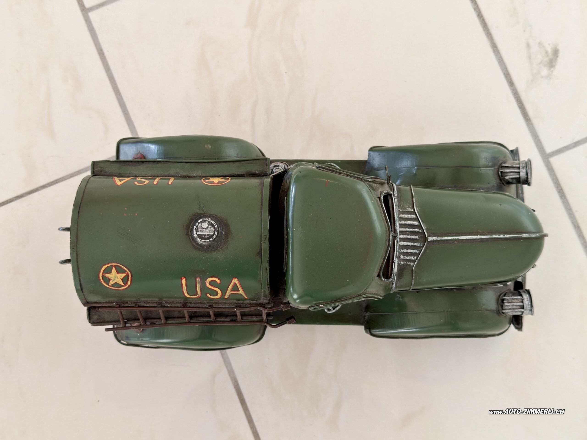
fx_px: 661
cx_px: 294
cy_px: 220
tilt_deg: -84.9
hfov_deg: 47.9
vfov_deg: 36.8
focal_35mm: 39
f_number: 1.78
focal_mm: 6.76
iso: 64
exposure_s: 1/247
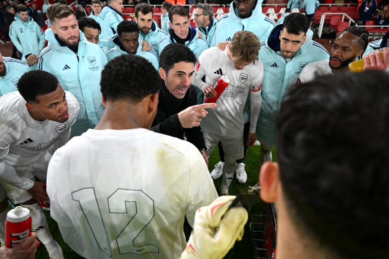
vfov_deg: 53.1
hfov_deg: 73.7
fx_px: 259
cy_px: 130
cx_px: 194
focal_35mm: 24
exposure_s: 1/1250
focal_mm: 24
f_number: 4
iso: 3200
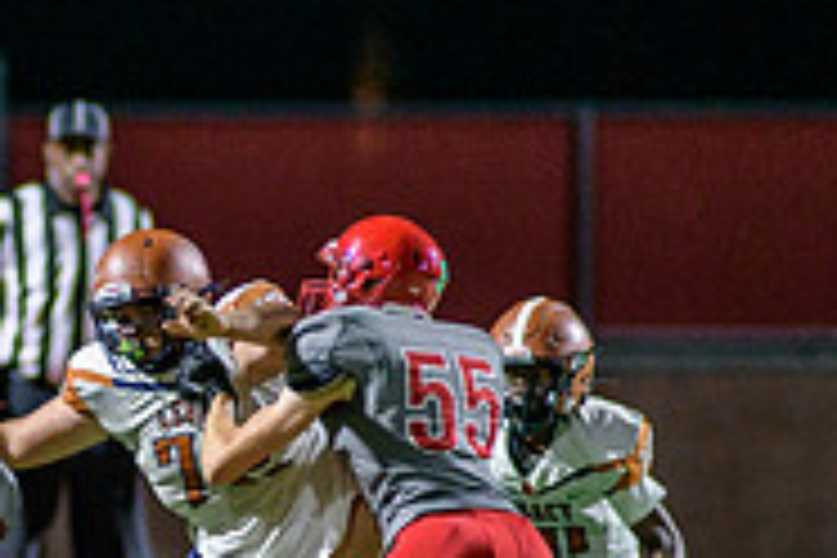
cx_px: -32
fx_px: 21737
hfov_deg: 2.2
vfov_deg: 1.5
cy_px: 443
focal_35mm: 935
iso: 2000
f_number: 2.8
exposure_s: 1/500
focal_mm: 300
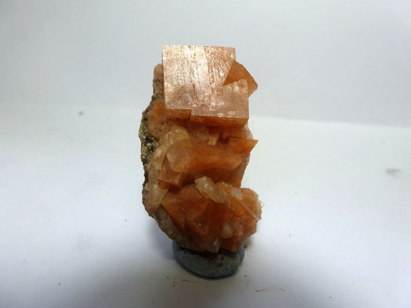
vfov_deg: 54.9
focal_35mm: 25
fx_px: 297
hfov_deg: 69.4
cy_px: 152
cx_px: 202
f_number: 4
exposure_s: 1/160
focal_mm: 4.3
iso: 100
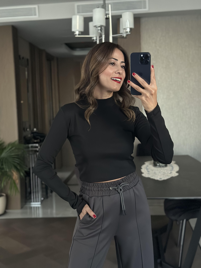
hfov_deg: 30.3
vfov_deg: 39.7
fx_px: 372
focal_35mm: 48
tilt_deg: -17.1
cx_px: 100
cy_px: 134
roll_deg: +3.9
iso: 800
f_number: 1.78
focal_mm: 6.86
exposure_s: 1/30
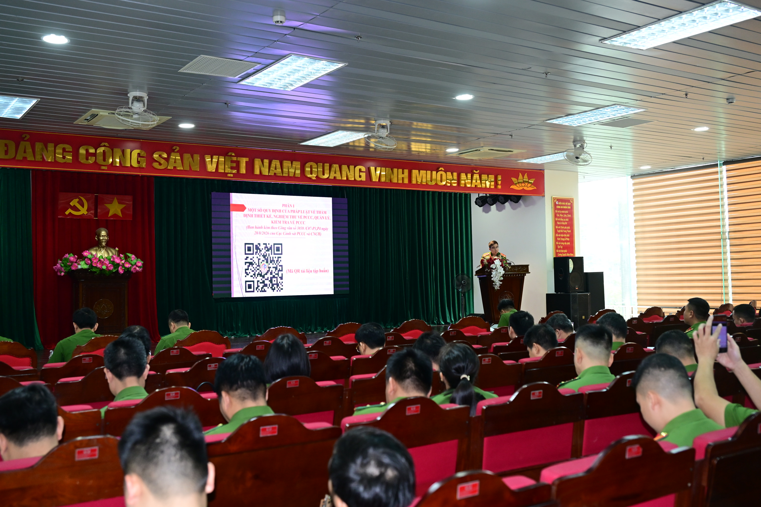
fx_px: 782
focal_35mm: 37
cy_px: 254
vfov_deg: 35.9
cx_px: 380
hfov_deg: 51.9
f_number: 4
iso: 1600
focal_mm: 37
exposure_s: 1/160
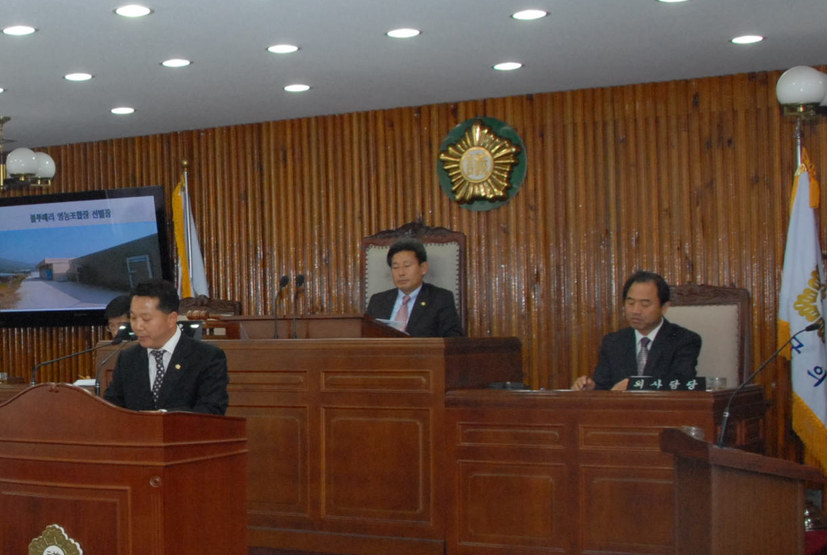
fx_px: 1473
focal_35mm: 64
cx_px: 22
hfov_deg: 29.5
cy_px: 310
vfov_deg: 21.3
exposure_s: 1/60
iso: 800
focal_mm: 18
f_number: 7.1
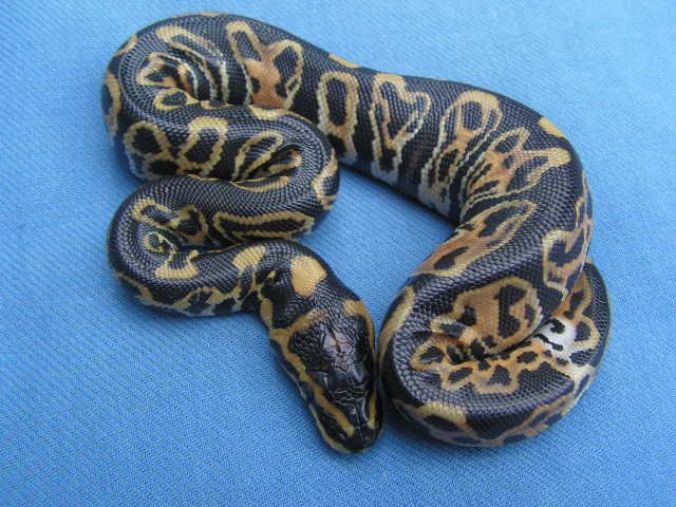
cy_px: 254
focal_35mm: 36
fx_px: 703
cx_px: 338
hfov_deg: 51.4
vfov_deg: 39.7
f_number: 3.2
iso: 125
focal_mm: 6
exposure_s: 1/40
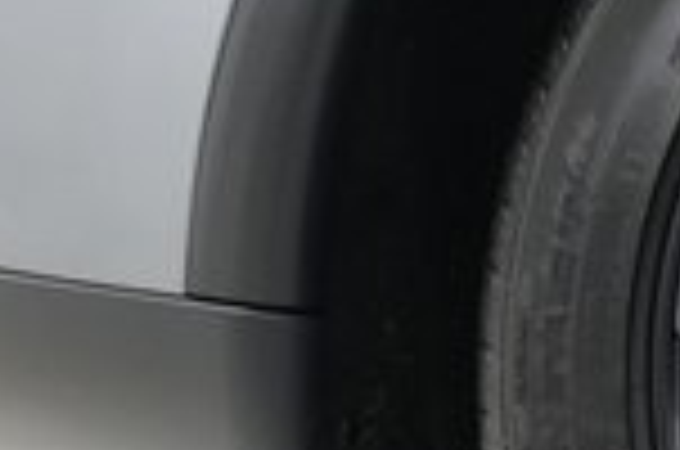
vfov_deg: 13.3
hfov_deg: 16.6
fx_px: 1923
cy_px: 396
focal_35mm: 102
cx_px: 1243
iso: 6400
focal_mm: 24
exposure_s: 1/160
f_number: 2.8
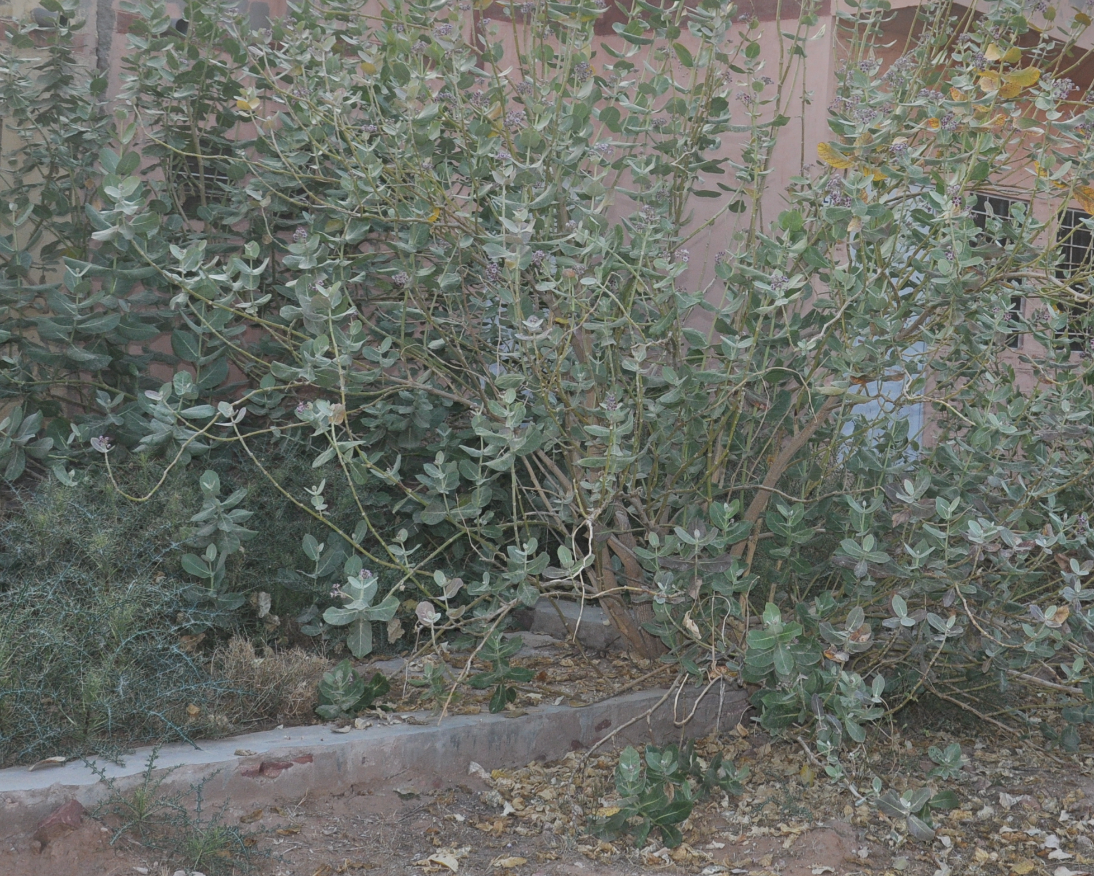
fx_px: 1871
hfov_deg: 32.1
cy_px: 287
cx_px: 788
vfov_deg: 26.2
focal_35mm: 58
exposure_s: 1/200
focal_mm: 25
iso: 400
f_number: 8
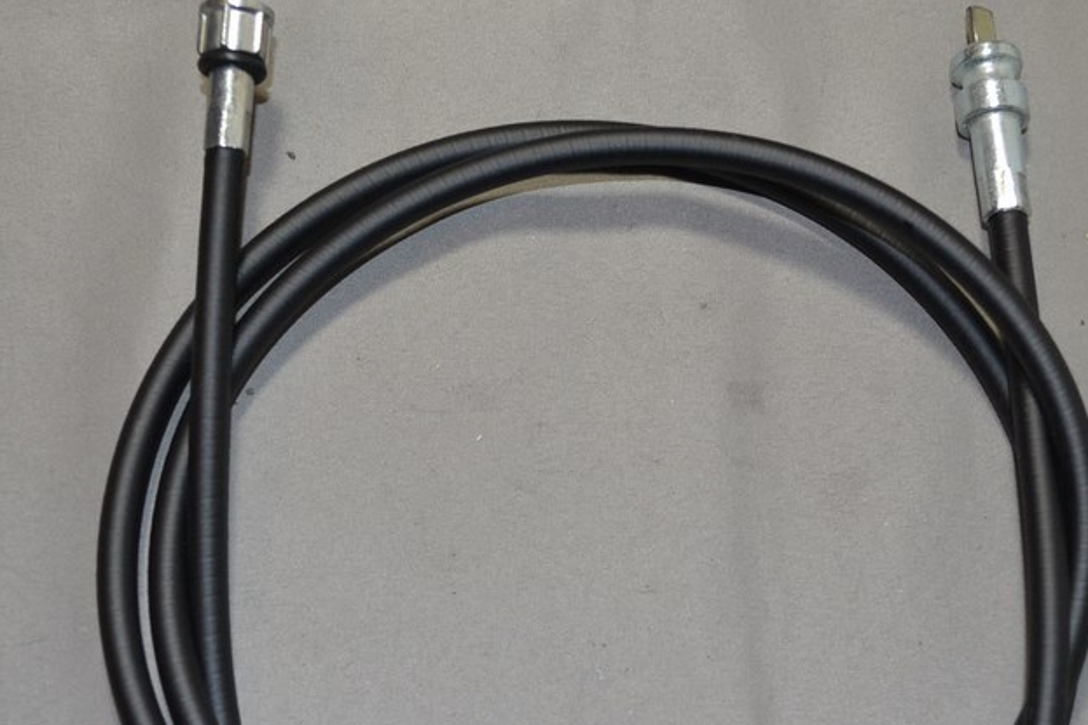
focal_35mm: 61
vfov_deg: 22.1
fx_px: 1843
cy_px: 498
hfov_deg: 32.9
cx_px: 554
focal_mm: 22
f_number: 3.8
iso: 320
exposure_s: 1/60
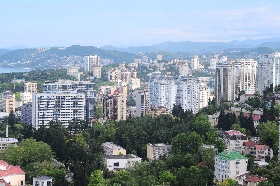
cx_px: 140
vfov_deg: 18.1
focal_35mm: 75
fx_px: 583
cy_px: 93
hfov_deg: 27.0
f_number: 10
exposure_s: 1/400
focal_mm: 50
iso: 250
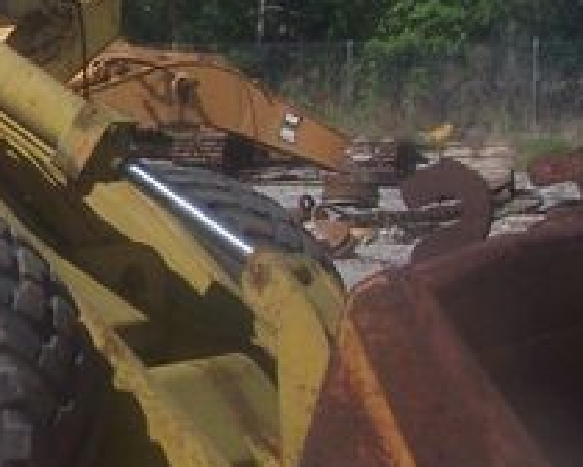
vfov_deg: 10.9
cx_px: -294
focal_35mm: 141
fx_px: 2433
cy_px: 158
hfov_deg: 12.9
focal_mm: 6.3
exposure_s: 1/500
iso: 80
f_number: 5.6
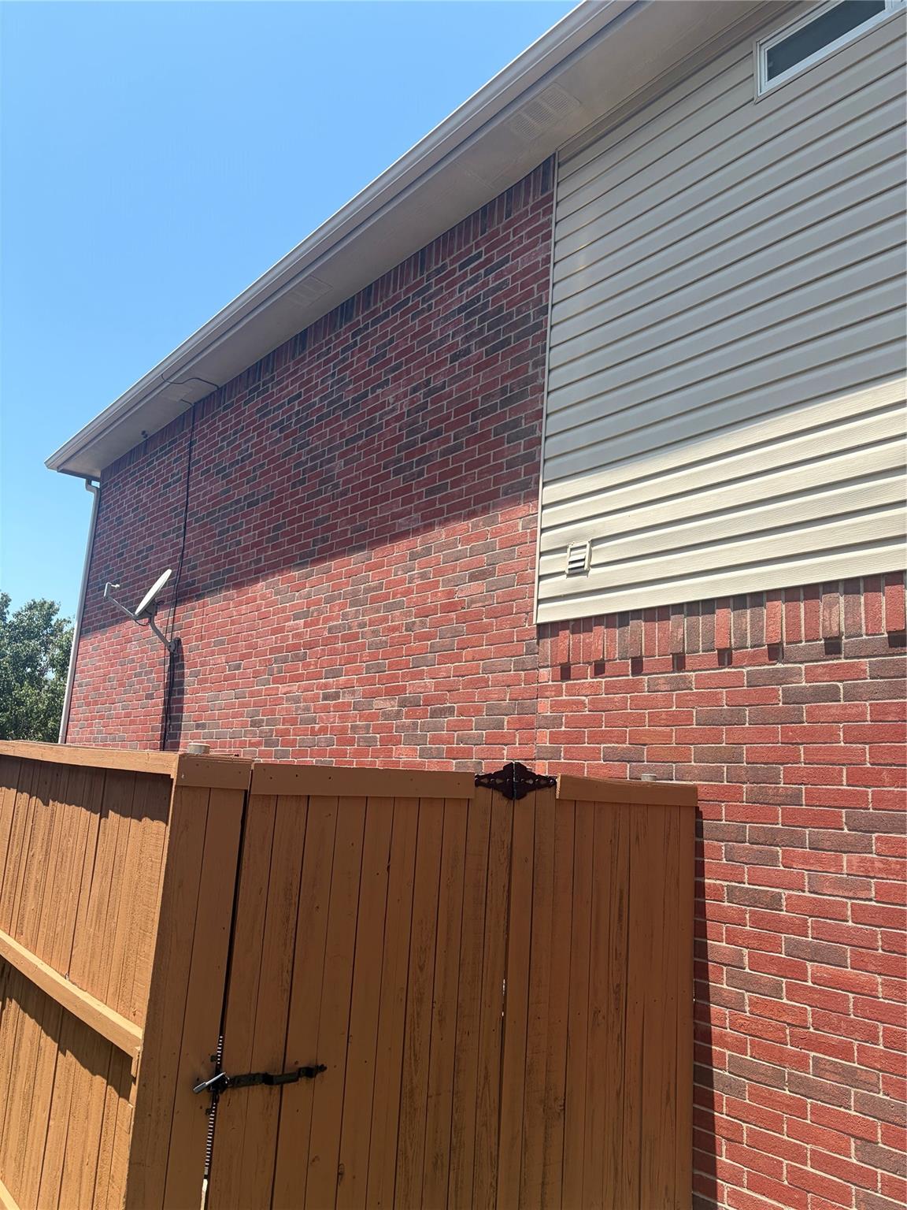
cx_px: 454
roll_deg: -3.2
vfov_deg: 67.3
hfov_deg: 53.1
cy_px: 605
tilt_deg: +11.8
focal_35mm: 26
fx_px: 908
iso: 50
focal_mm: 5.96
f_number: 1.6
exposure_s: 1/2141
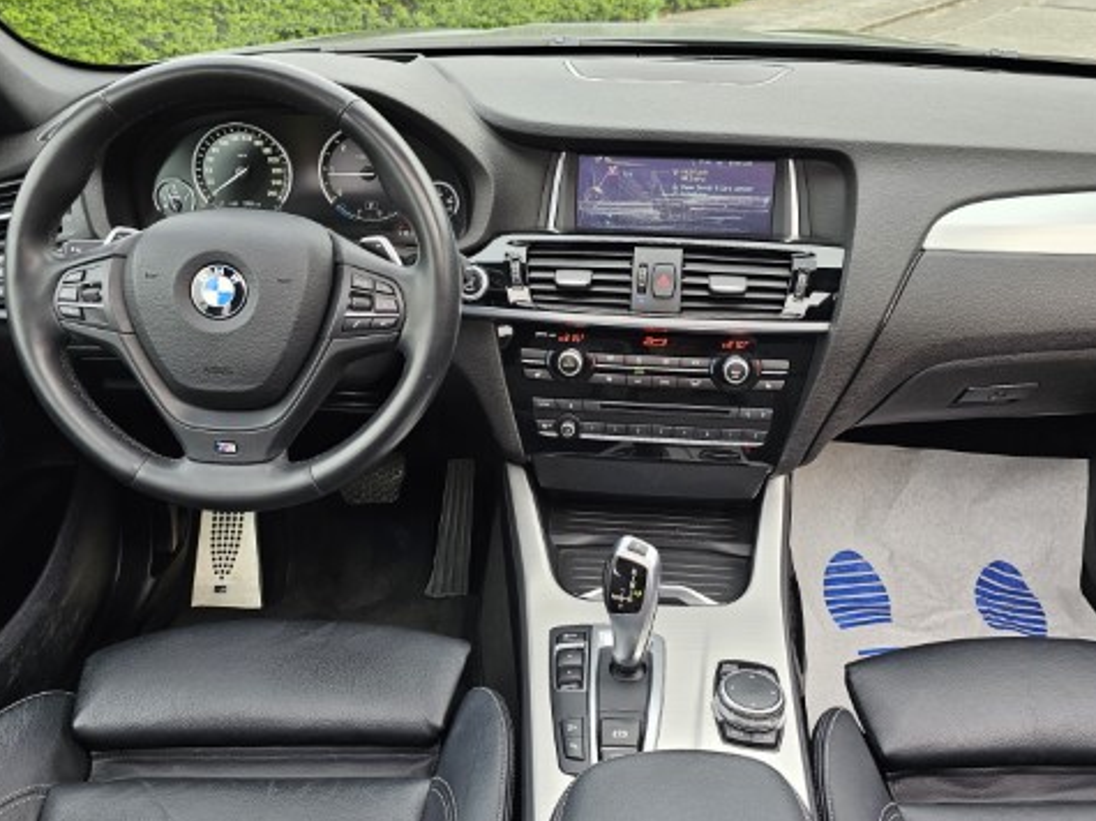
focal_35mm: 31
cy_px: 378
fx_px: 981
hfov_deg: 58.2
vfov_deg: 45.4
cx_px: 614
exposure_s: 1/180
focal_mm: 6.3
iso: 64
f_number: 1.7
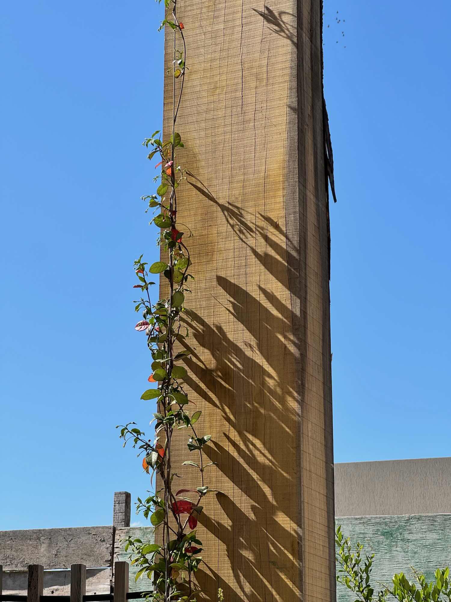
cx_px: 226
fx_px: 1338
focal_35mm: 77
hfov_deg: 19.1
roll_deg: +0.0
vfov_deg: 25.3
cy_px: 301
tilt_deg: +16.4
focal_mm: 9
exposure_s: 1/723
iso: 25
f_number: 2.8
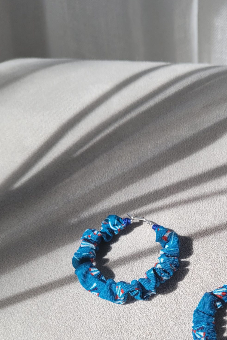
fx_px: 445
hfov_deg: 27.9
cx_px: 189
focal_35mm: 47
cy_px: 282
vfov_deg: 39.9
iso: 40
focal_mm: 5.4
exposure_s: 1/409
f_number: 1.8
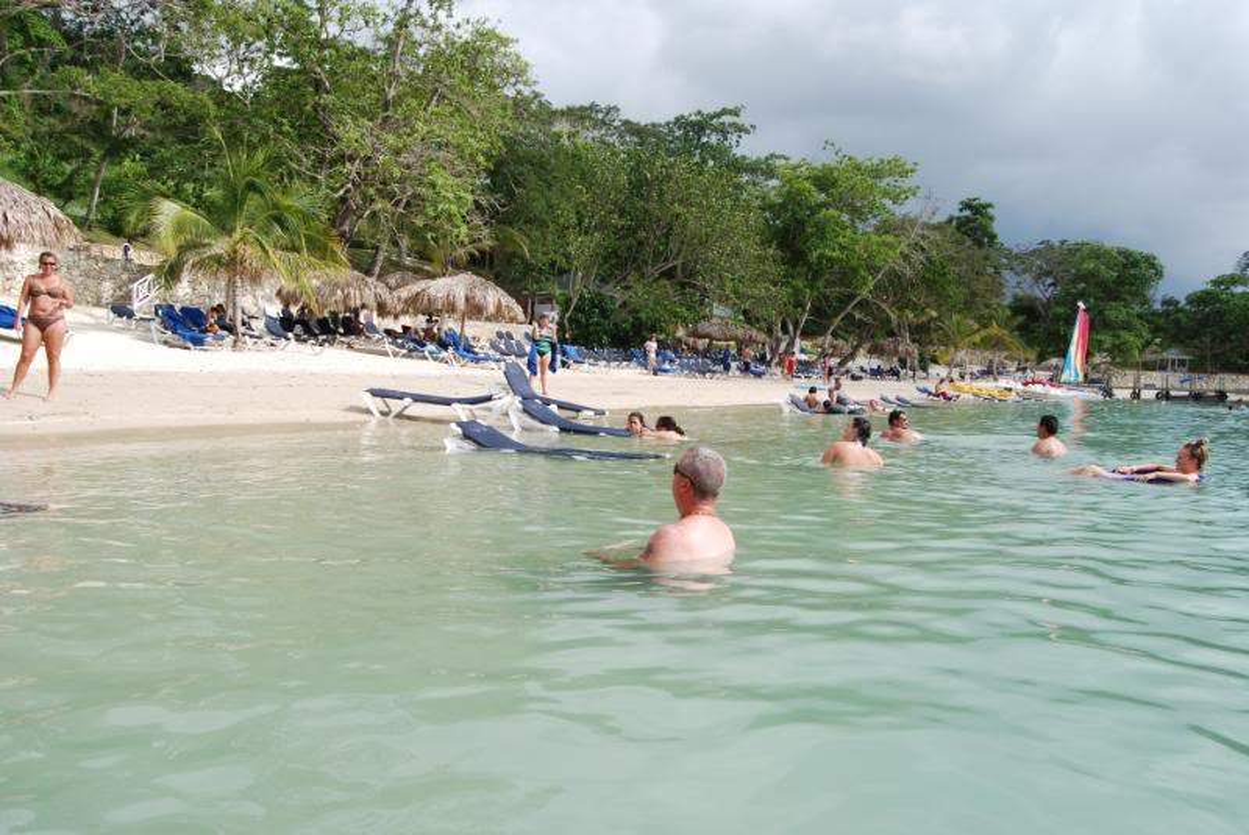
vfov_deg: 48.0
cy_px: 418
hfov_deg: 67.3
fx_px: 938
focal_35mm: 27
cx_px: 624
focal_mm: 18
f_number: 8
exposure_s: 1/250
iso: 100
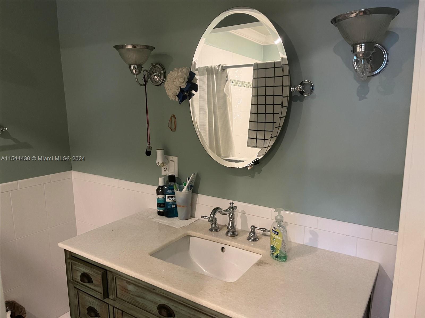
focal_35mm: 26
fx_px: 319
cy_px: 159
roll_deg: +1.0
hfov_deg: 67.3
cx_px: 212
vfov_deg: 53.1
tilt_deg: -11.7
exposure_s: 1/40
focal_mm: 5.1
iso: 400
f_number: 1.6
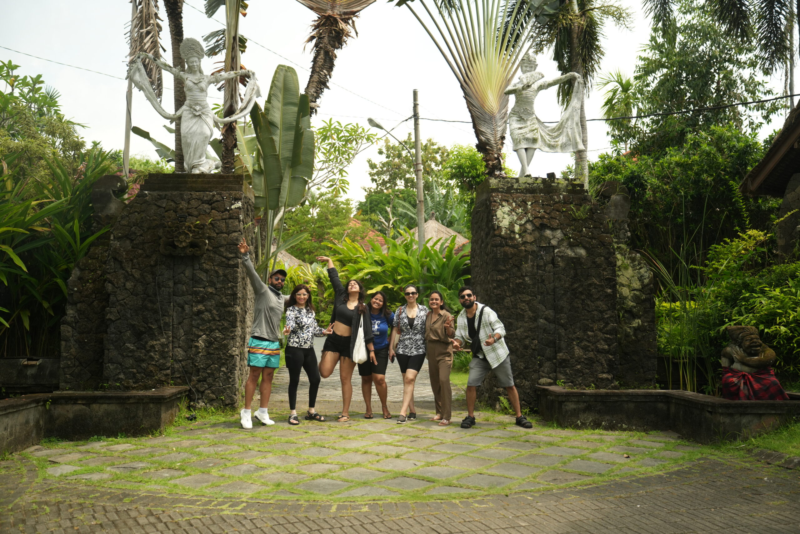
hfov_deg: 54.4
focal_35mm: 35
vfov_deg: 37.9
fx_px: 778
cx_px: 400
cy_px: 267
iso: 500
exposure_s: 1/500
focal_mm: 35
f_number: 2.8
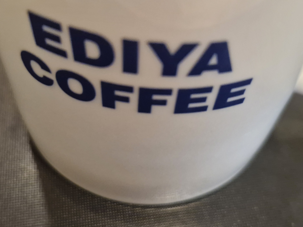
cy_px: 98
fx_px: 333
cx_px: 149
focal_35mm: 38
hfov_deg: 49.0
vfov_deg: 37.7
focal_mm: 5.54
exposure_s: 1/120
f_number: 1.8
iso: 1000
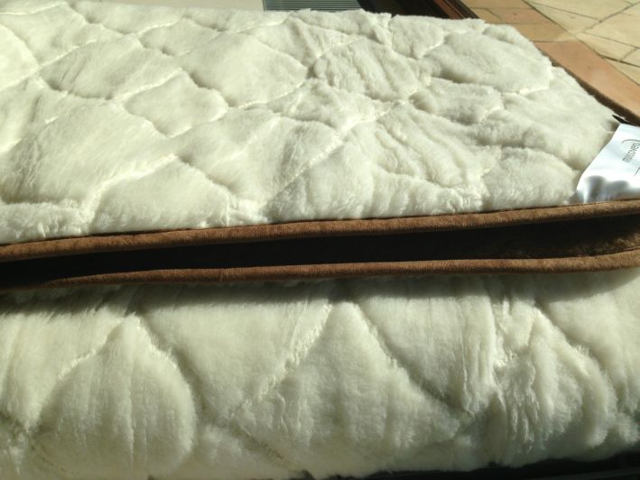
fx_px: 610
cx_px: 320
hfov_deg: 55.3
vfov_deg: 43.0
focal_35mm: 33
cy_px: 240
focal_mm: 4.13
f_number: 2.4
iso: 50
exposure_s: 1/2463
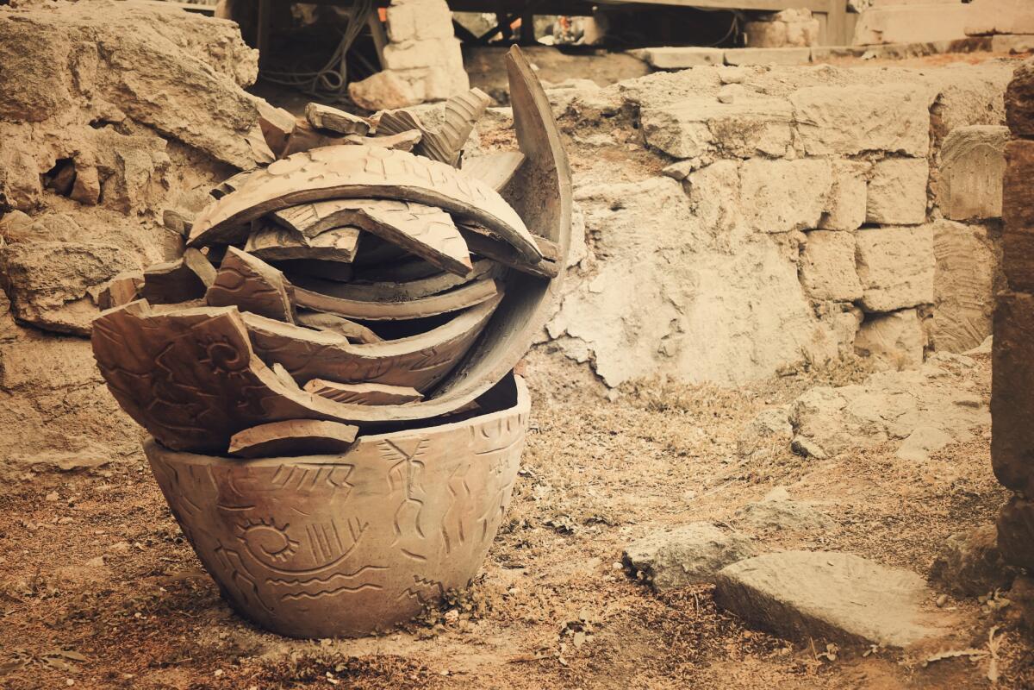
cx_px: 517
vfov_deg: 19.5
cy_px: 345
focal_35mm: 70
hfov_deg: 28.8
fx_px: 2010
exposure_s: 1/100
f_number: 10
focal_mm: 70
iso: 1000
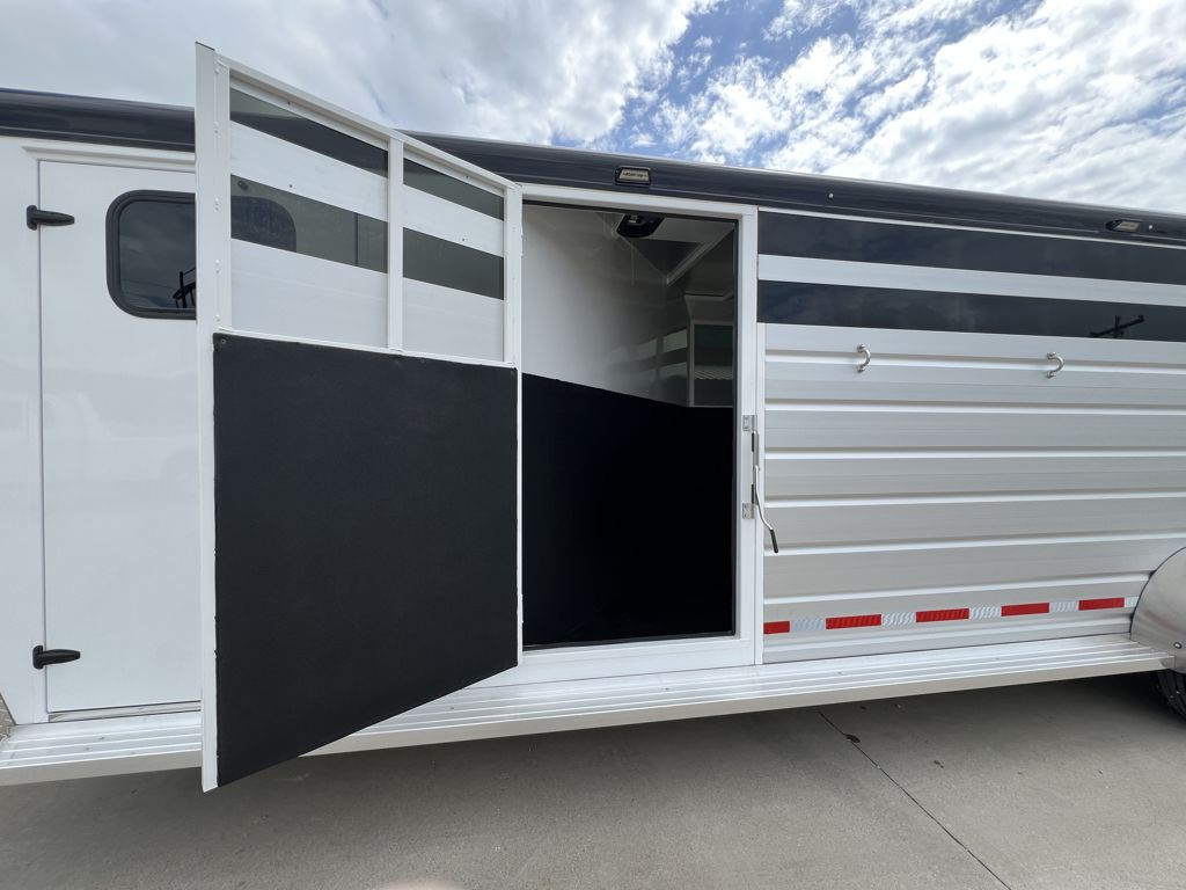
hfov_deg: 106.2
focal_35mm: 13
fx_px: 445
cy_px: 445
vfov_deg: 89.9
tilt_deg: -4.2
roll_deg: -0.3
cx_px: 593
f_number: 1.8
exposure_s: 1/681
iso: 32
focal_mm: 1.57
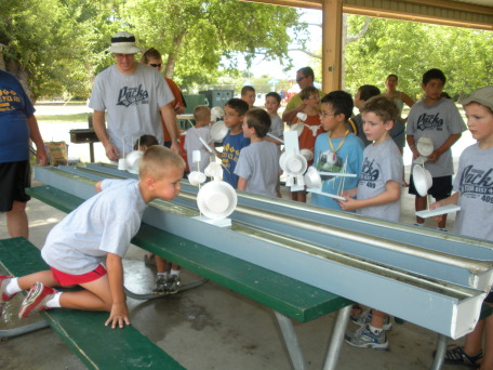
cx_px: 246
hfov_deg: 51.4
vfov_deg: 39.7
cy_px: 185
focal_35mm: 36
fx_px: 513
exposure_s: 1/110
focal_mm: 6.3
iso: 88
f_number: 3.5
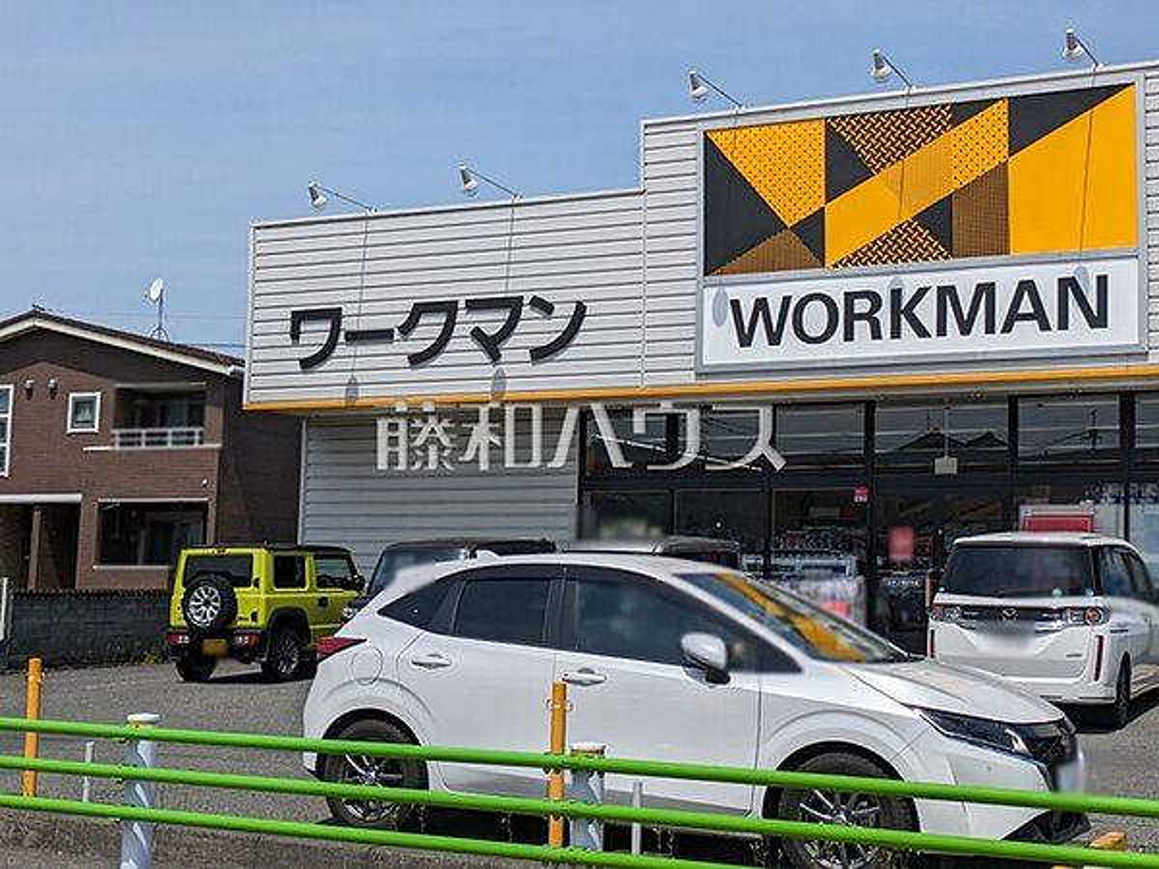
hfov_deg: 37.5
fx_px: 1708
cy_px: 434
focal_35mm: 51
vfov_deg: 28.6
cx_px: 580
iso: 40
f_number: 1.89
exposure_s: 1/4425
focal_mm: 5.43
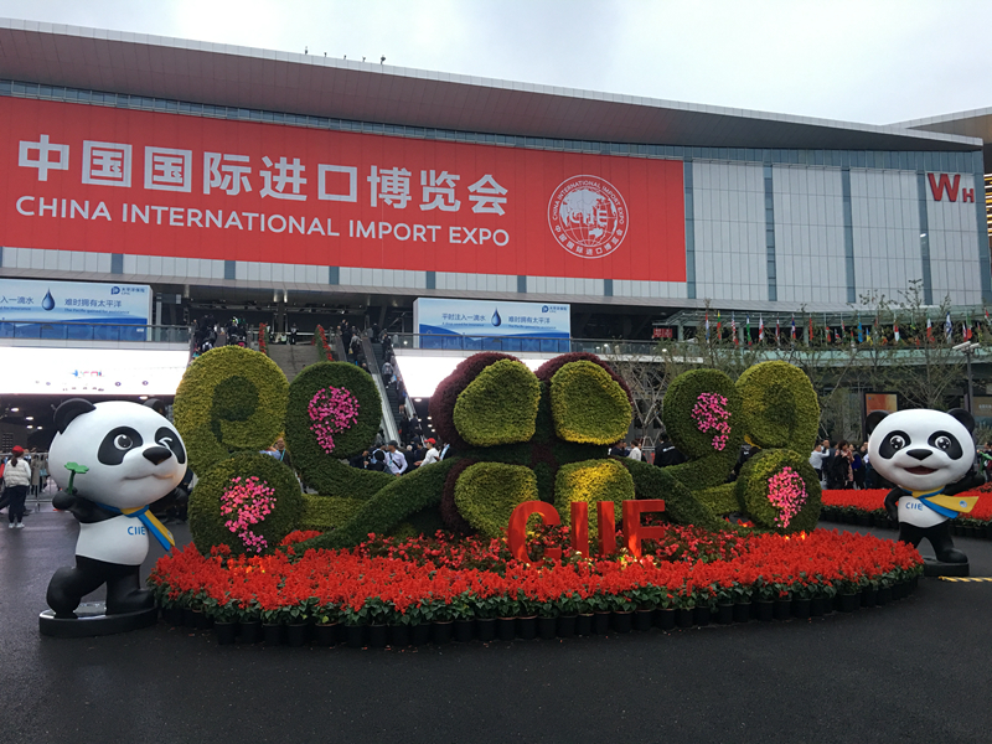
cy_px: 372
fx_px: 831
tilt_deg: +6.2
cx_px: 496
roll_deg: -0.3
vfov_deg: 48.2
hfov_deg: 61.7
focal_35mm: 29
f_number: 2.2
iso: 50
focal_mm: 4.15
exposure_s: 1/33
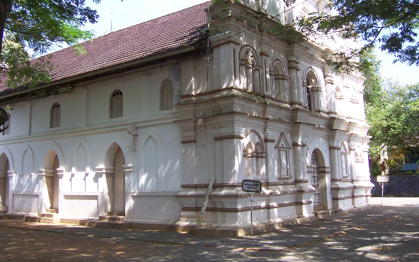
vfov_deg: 32.7
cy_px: 107
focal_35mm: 39
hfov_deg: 50.4
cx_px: 211
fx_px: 445
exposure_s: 1/350
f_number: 3
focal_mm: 6
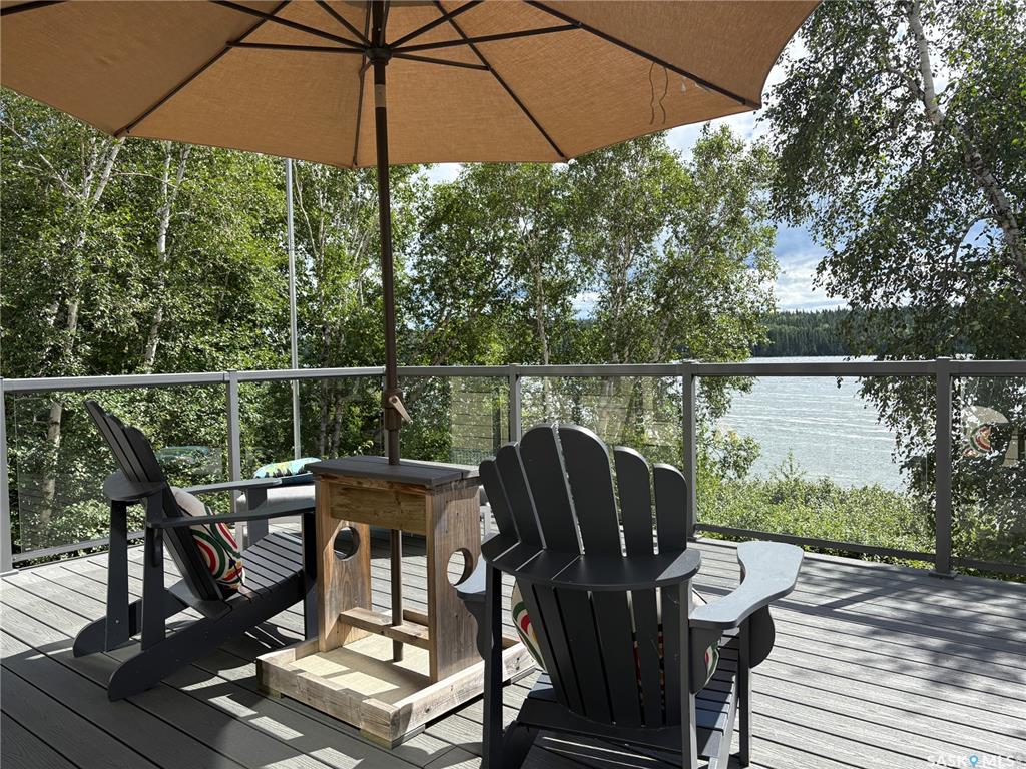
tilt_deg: -3.2
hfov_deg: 67.3
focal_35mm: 26
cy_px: 384
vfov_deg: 53.1
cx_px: 513
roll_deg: +1.0
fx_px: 771
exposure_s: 1/1751
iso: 50
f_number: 1.6
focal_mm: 5.96
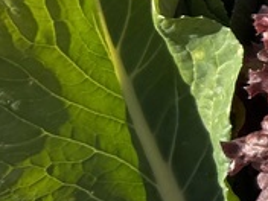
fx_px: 1099
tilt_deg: -45.3
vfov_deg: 10.4
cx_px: 716
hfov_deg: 10.9
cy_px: 62
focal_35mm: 142
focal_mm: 5.7
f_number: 1.5
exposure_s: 1/2762
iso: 50
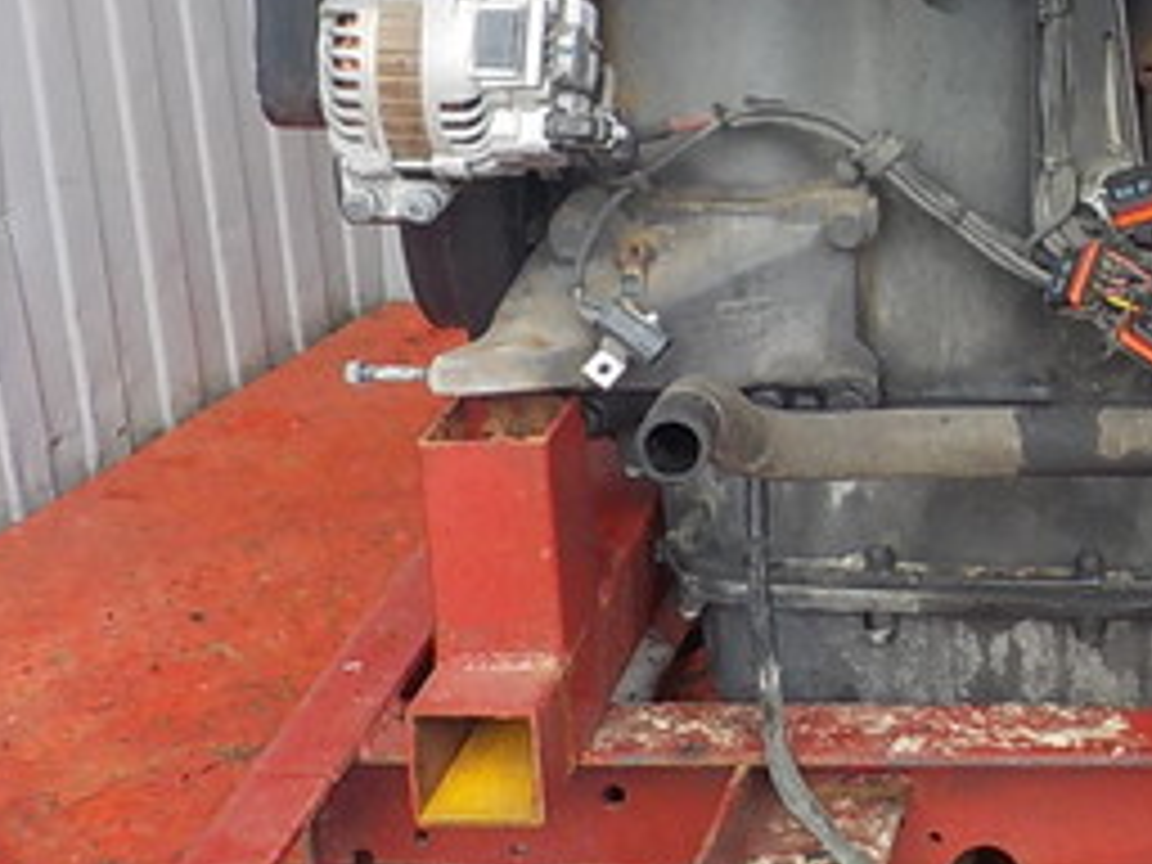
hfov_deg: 23.6
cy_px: -50
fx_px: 2496
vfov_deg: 19.0
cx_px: 1395
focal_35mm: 75
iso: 125
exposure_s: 1/30
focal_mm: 4.1
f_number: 3.3
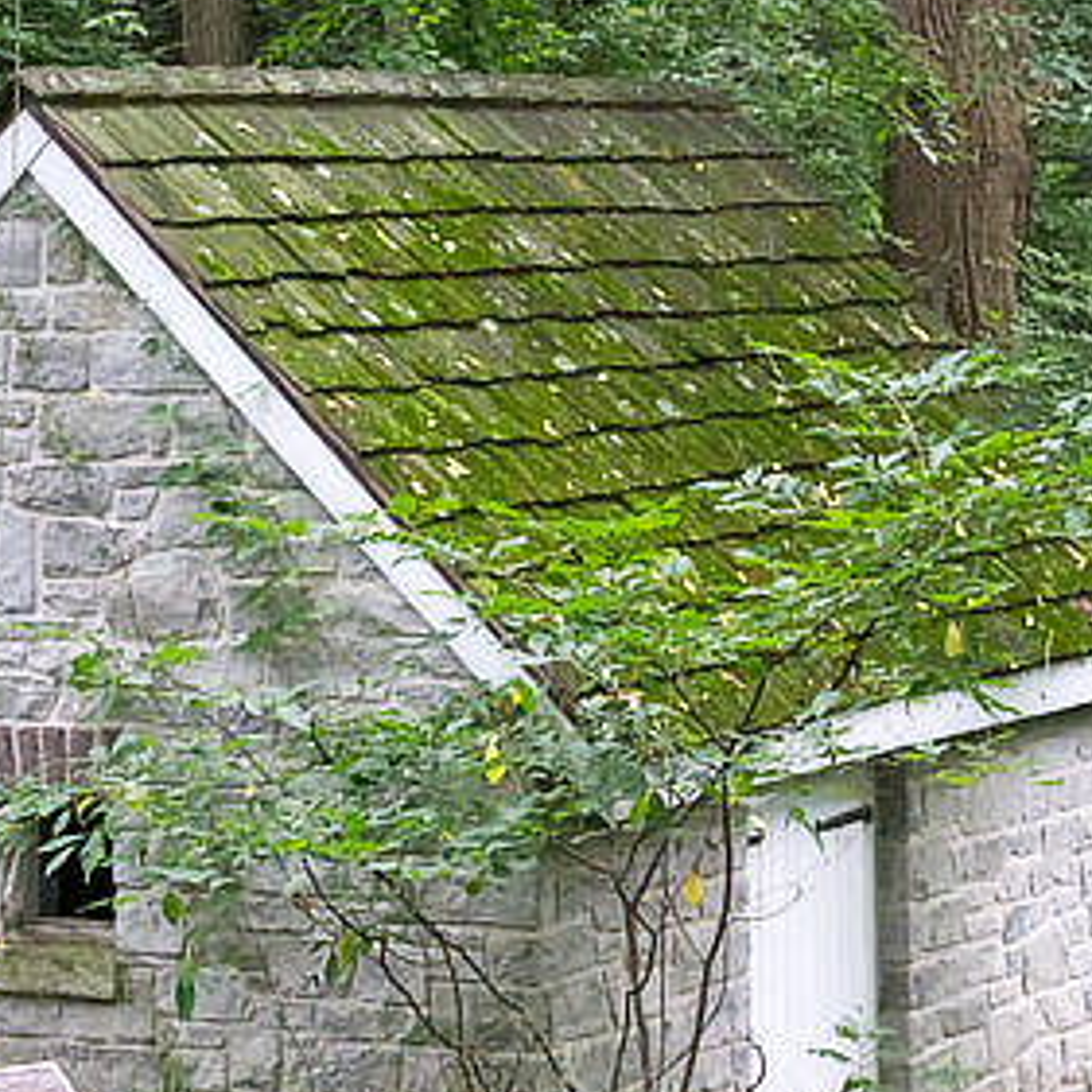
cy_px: 367
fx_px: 4747
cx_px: 218
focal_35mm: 133
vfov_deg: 13.1
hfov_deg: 13.1
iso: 12800
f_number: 14
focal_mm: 40
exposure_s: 1/160
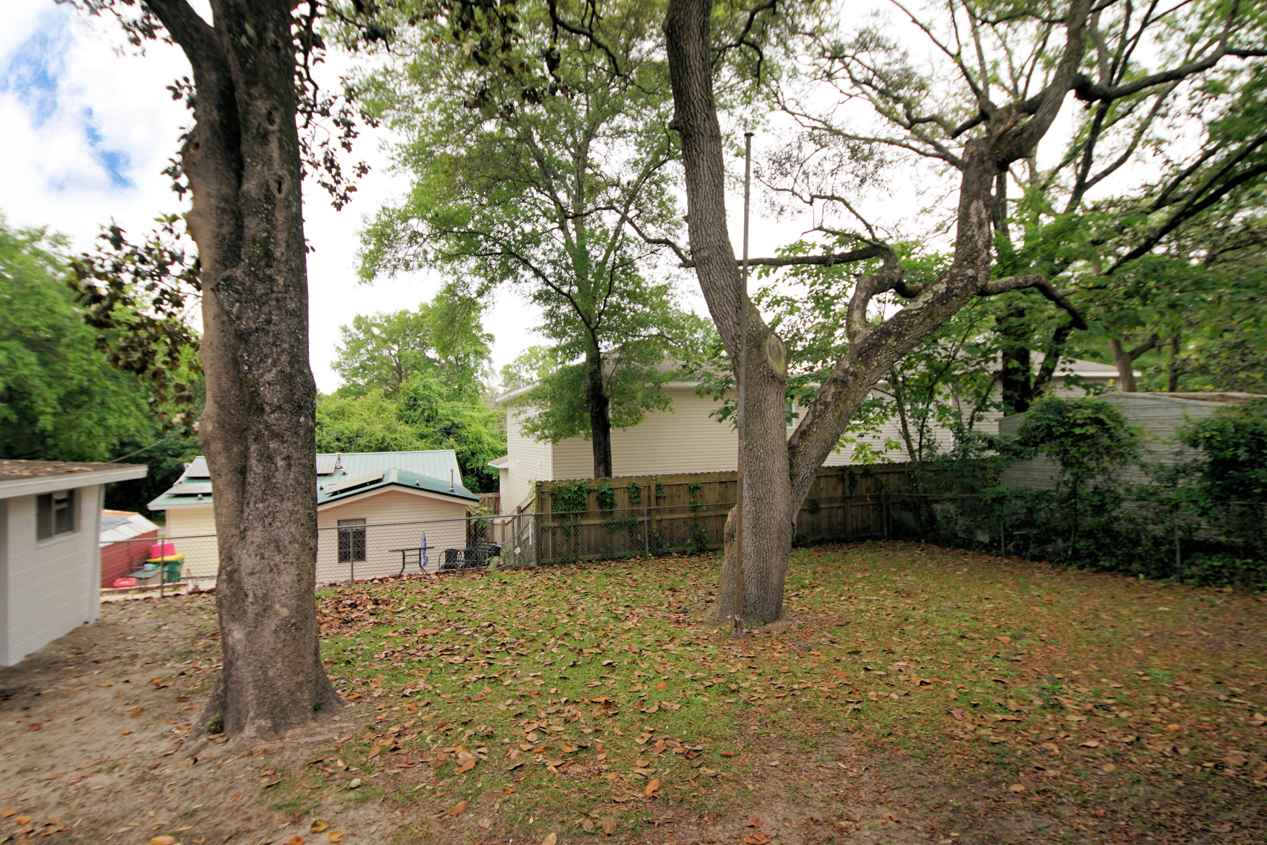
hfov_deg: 90.0
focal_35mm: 18
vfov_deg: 67.4
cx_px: 634
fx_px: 634
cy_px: 422
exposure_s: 1/80
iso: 100
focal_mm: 12
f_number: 5.6
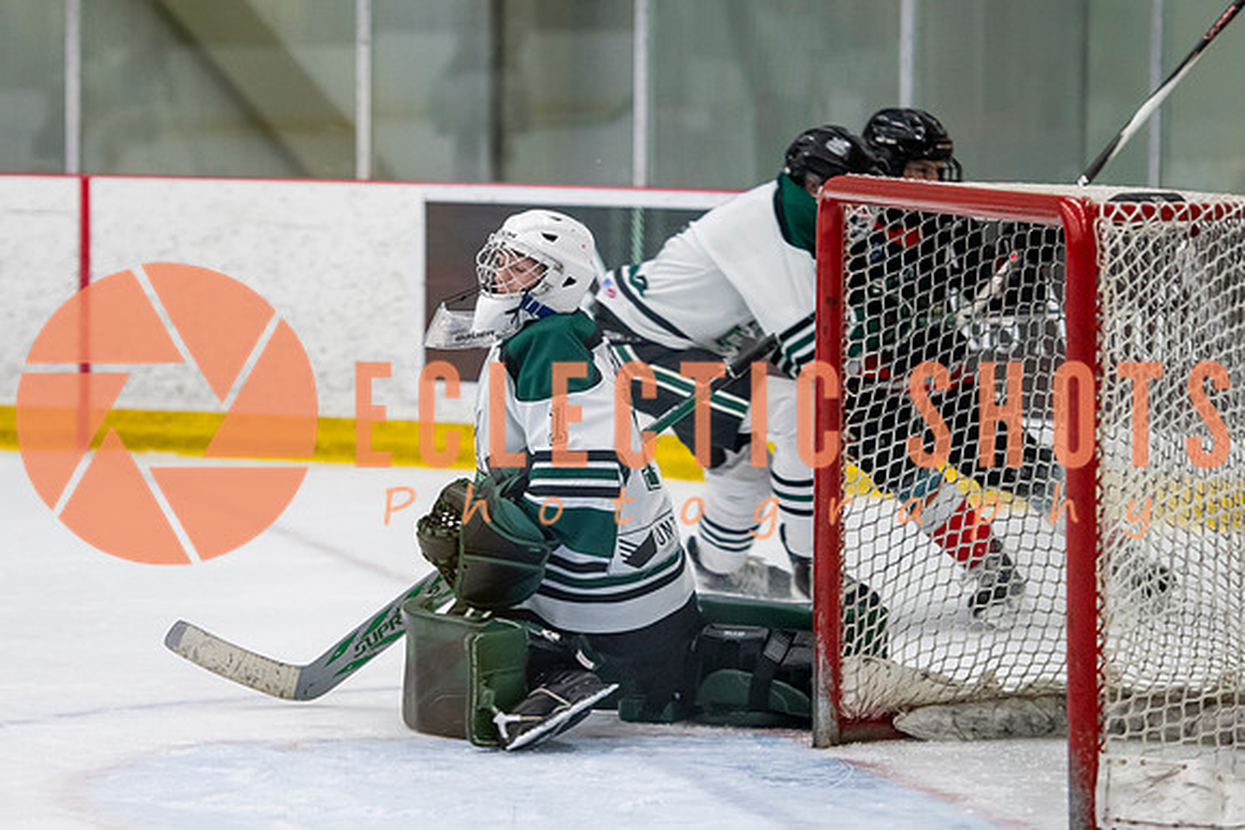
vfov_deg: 7.1
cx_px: 541
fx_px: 6727
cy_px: 378
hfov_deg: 10.6
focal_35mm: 194
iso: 2000
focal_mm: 130
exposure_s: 1/640
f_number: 3.2
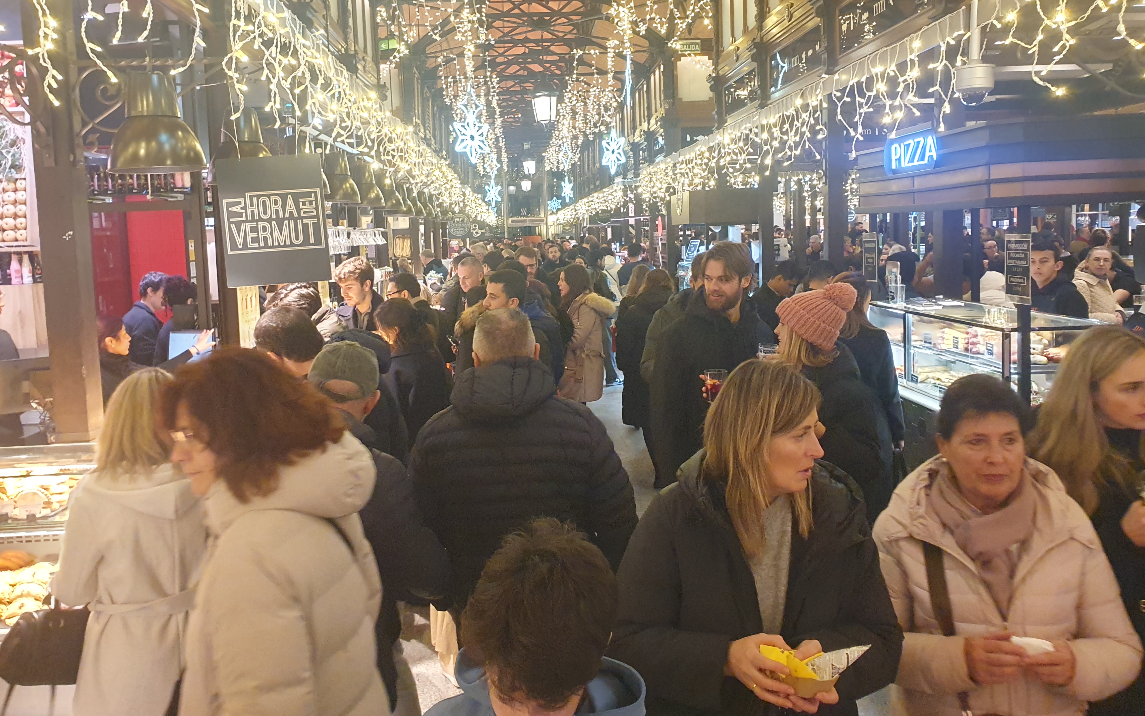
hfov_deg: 66.5
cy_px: 310
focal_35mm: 28
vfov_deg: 44.4
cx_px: 567
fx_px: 874
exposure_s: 1/50
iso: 640
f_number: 2.4
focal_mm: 4.32
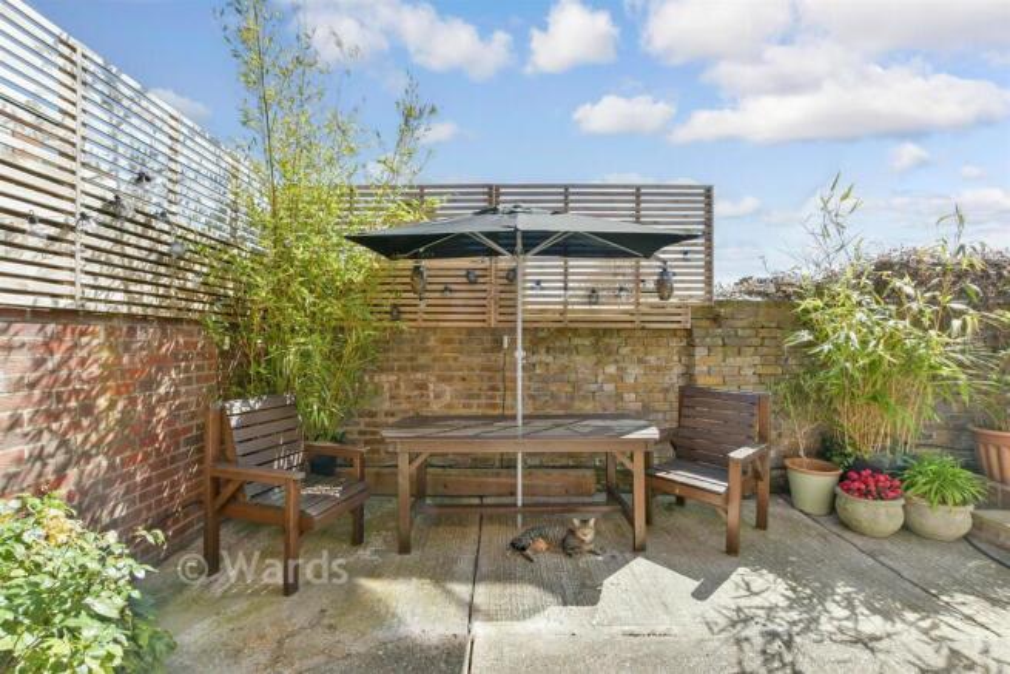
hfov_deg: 100.4
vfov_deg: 77.4
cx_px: 505
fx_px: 421
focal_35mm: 15
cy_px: 337
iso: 400
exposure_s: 1/250
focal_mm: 10
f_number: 9
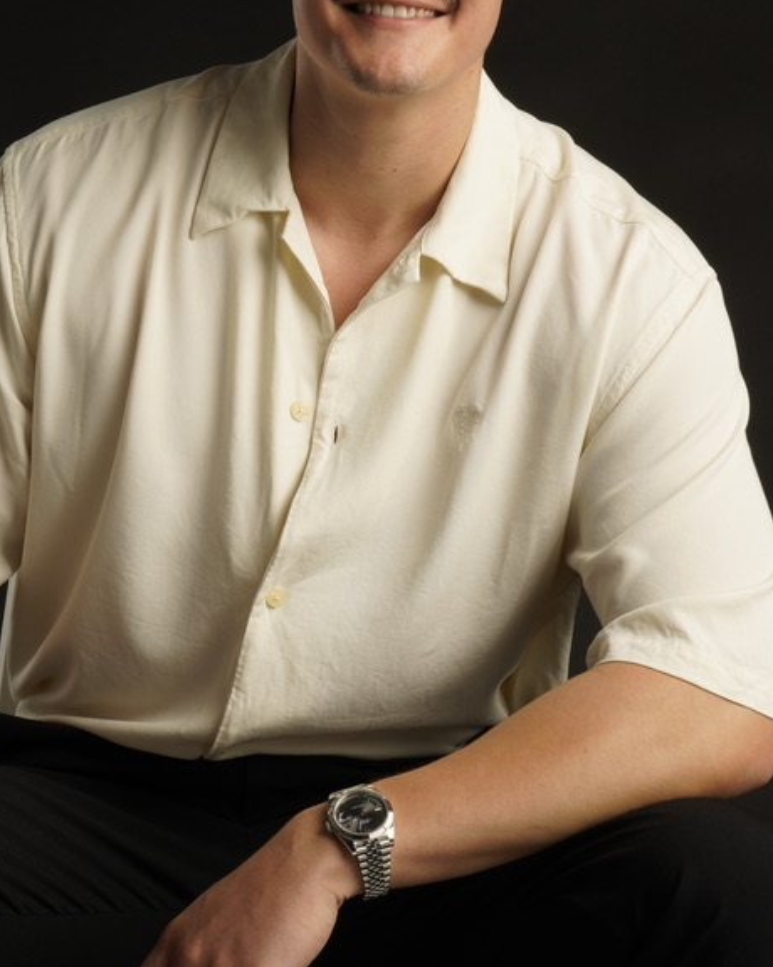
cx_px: 212
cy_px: 447
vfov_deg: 15.5
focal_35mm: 124
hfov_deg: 12.4
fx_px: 3546
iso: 100
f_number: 20
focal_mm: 70
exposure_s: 1/160
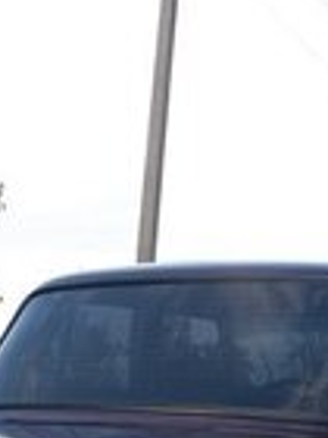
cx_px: 181
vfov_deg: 18.6
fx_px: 1213
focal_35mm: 96
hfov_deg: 15.4
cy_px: 607
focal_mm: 3.7
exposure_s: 1/195
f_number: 1.9
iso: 40
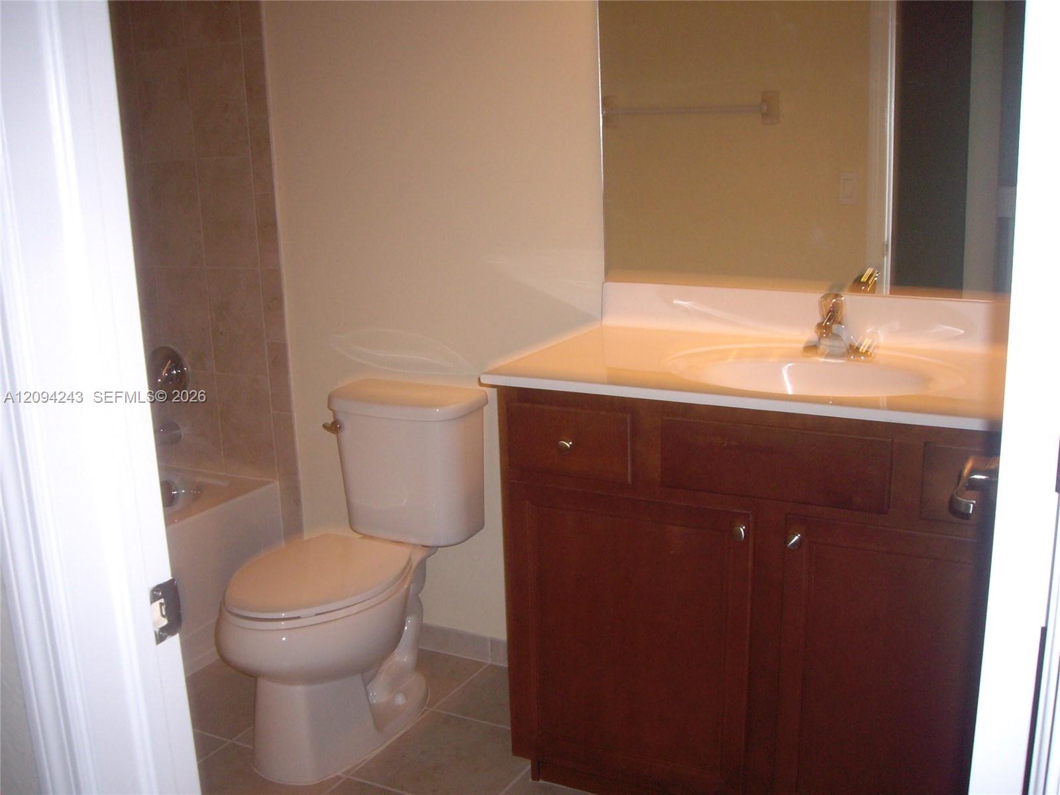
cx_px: 530
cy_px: 398
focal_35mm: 38
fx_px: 1164
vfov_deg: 37.7
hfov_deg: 49.0
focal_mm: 6.2
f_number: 2.7
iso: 200
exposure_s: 1/40
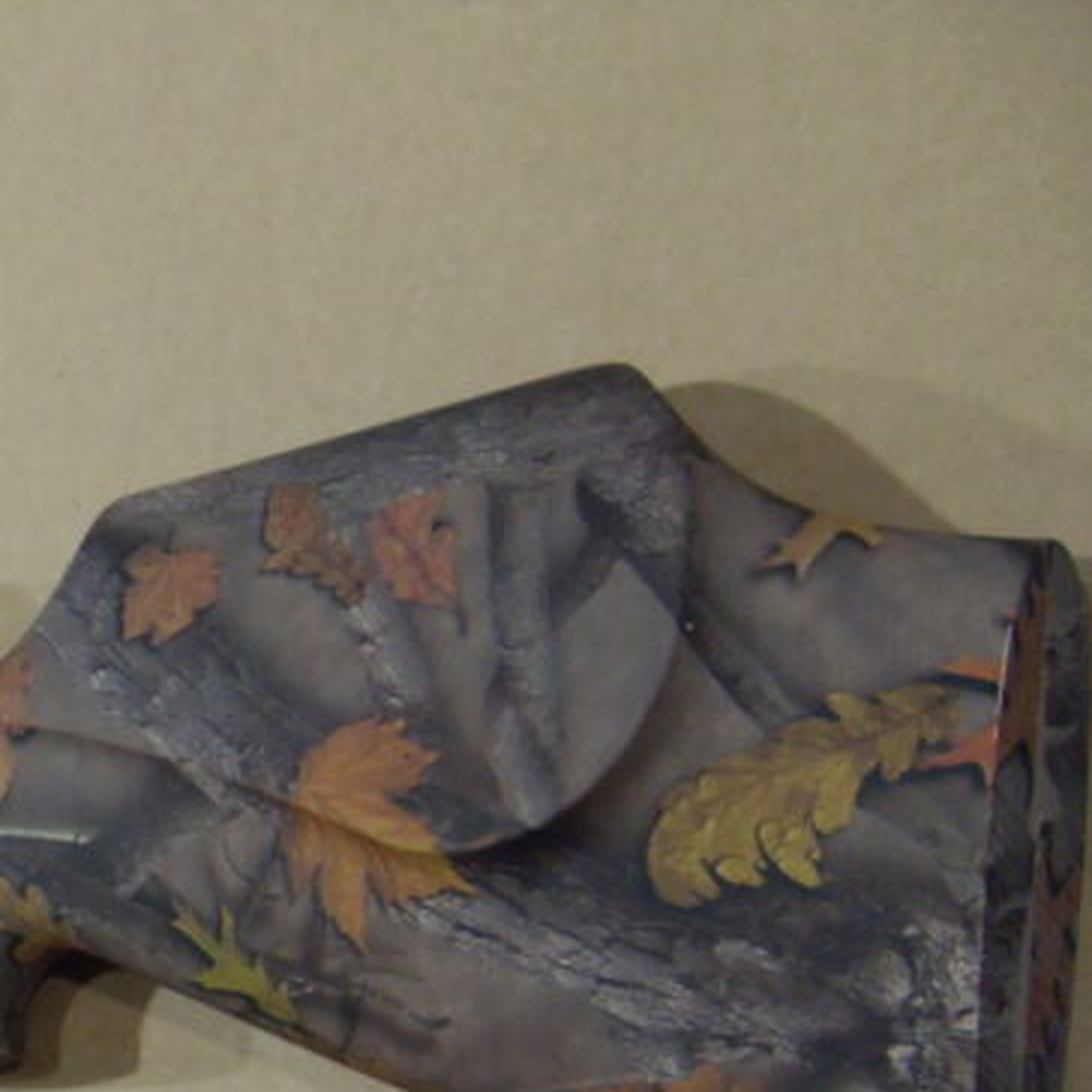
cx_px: -96
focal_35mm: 68
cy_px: 894
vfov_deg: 24.9
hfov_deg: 23.8
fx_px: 2427
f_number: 2.8
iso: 200
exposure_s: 1/30
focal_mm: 6.3
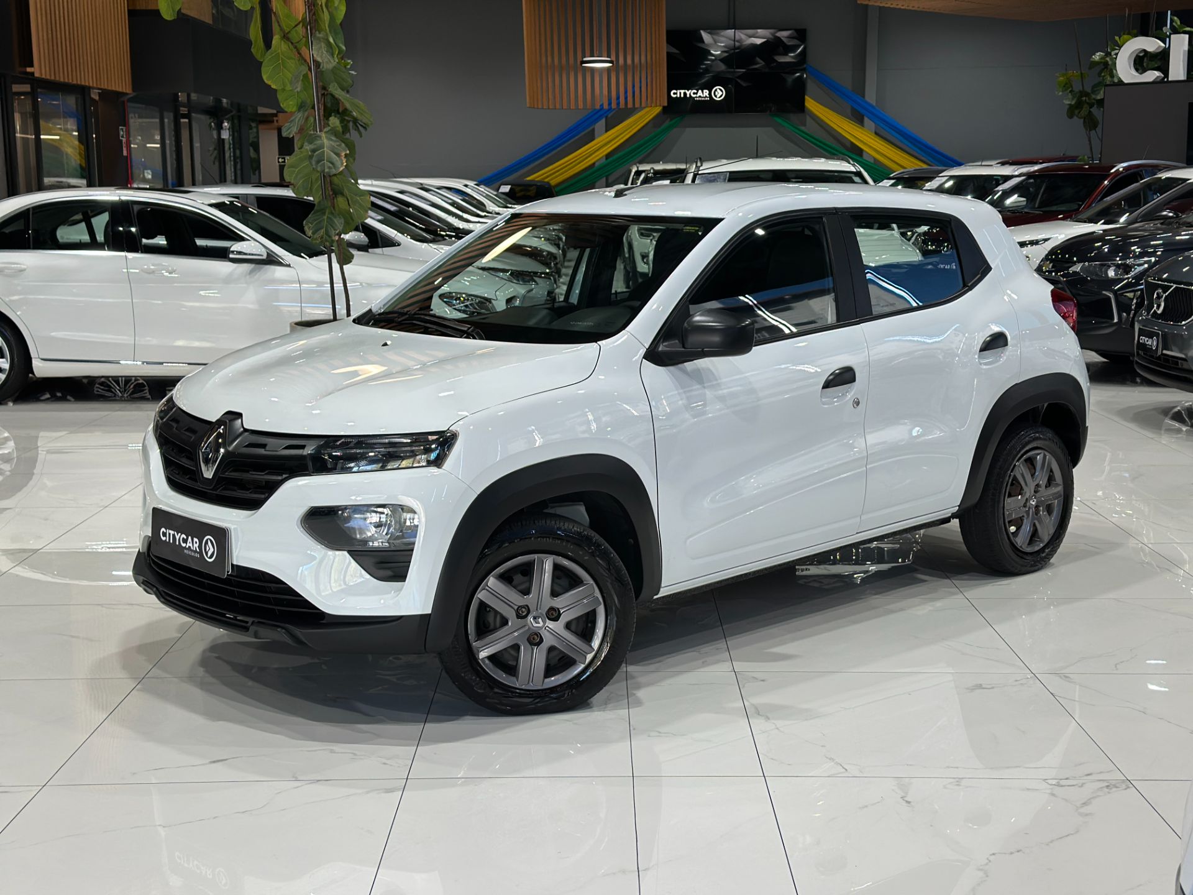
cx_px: 596
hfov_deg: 39.7
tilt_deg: -9.5
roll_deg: +0.2
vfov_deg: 30.3
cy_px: 448
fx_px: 1654
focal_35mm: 48
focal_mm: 6.86
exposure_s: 1/120
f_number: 1.78
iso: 100
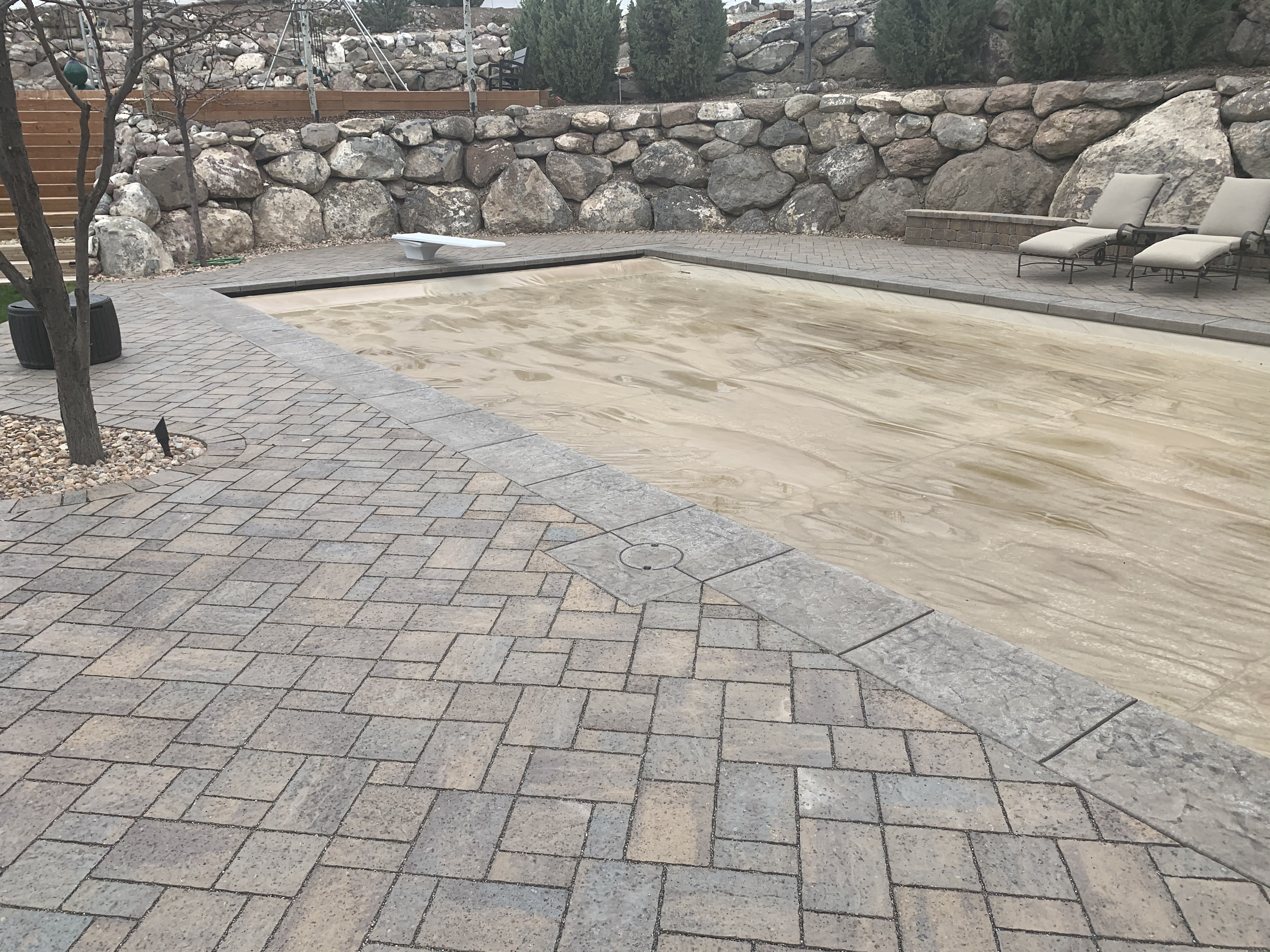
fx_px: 954
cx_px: 635
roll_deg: +1.1
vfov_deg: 53.1
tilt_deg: -21.2
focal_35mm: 26
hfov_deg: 67.3
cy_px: 476
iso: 25
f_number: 1.8
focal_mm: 4.25
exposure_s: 1/612
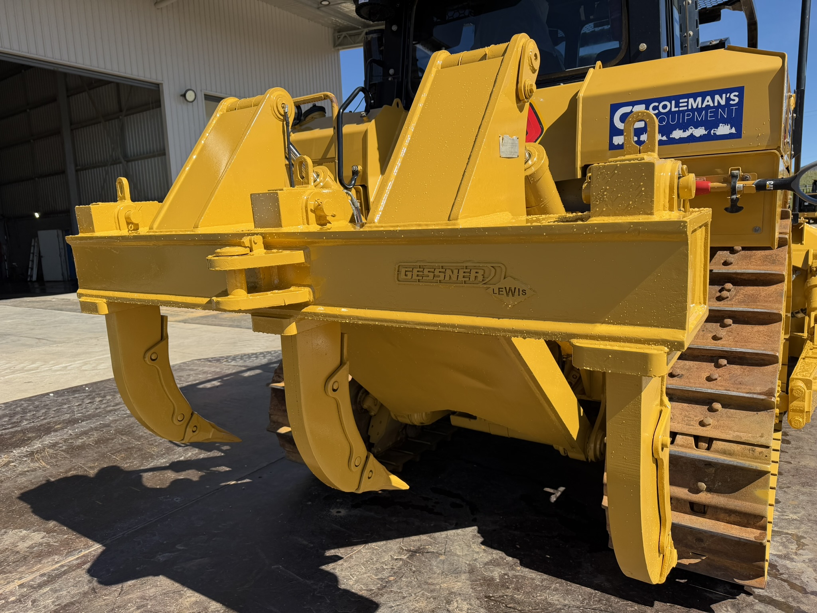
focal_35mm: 24
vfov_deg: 56.8
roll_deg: +2.7
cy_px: 306
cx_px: 408
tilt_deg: -7.1
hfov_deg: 71.6
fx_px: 566
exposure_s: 1/3279
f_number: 1.78
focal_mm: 6.76
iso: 80
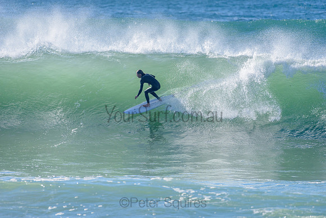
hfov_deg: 4.0
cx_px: 165
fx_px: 4624
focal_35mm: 511
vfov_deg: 2.7
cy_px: 109
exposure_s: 1/2000
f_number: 5.6
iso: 250
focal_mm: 500
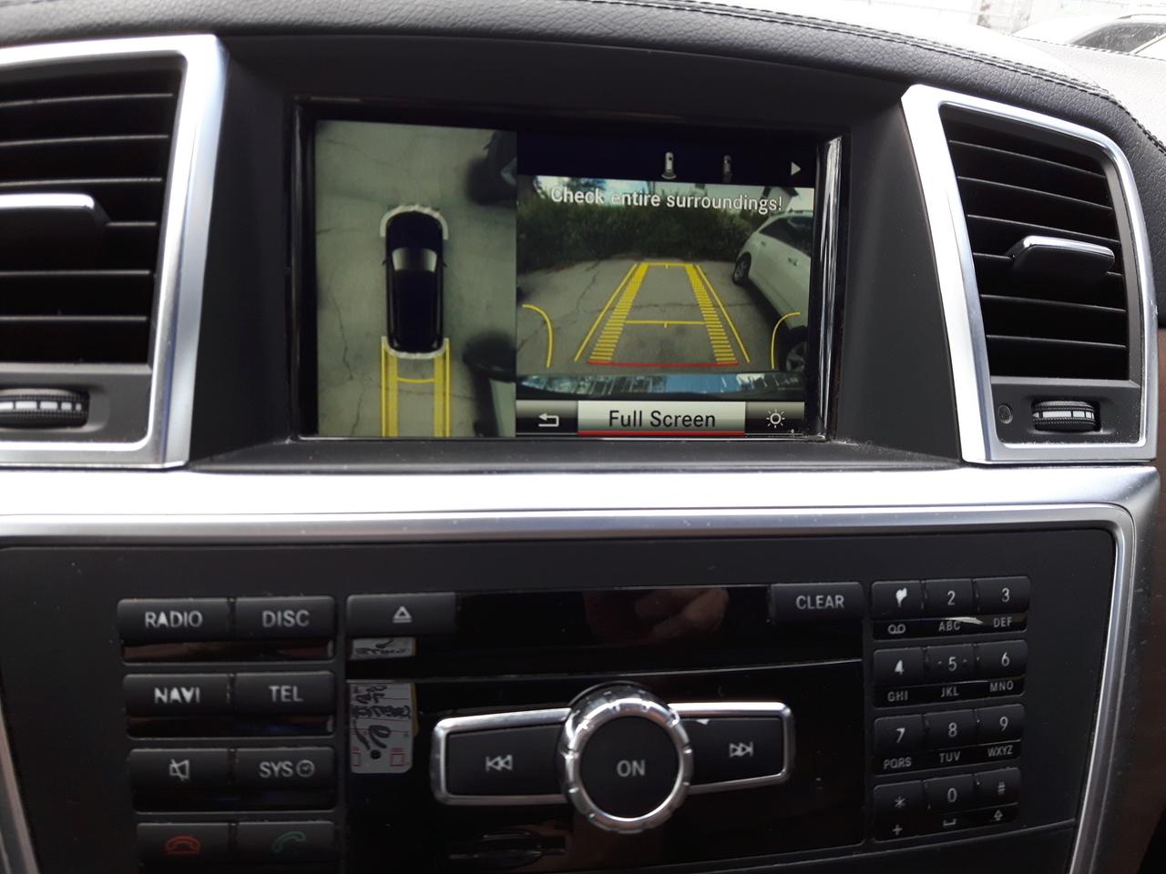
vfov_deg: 45.4
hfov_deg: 58.4
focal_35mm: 31
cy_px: 437
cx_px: 583
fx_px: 1044
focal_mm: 3.7
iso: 50
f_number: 1.9
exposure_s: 1/100
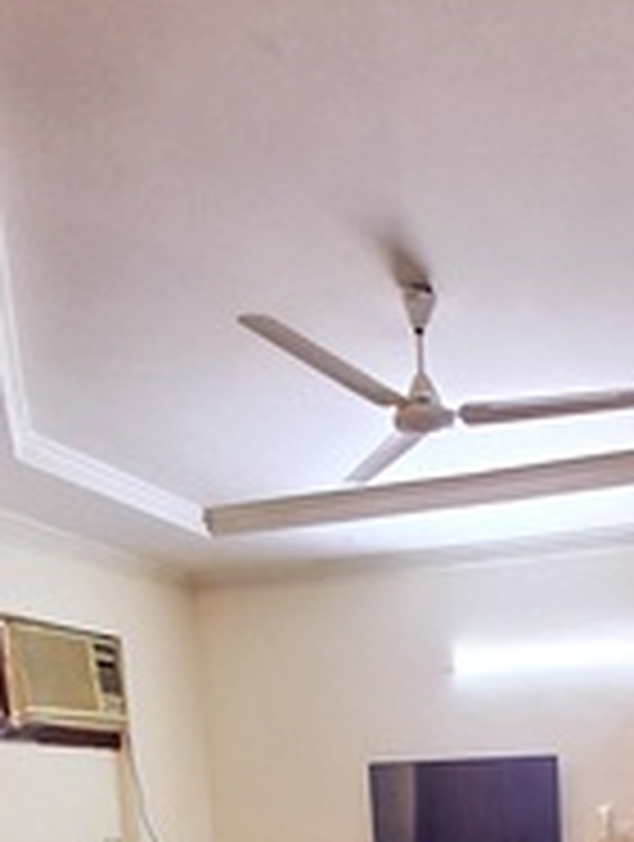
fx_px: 949
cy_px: 930
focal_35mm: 39
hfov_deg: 35.1
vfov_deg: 39.1
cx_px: 555
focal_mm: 1.64
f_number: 2.2
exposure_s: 1/40
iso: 160
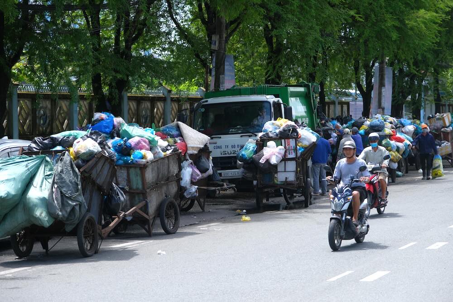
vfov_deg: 12.7
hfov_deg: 18.9
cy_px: 151
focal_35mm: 108
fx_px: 1359
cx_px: 226
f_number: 4
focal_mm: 72.1
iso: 160
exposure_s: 1/500
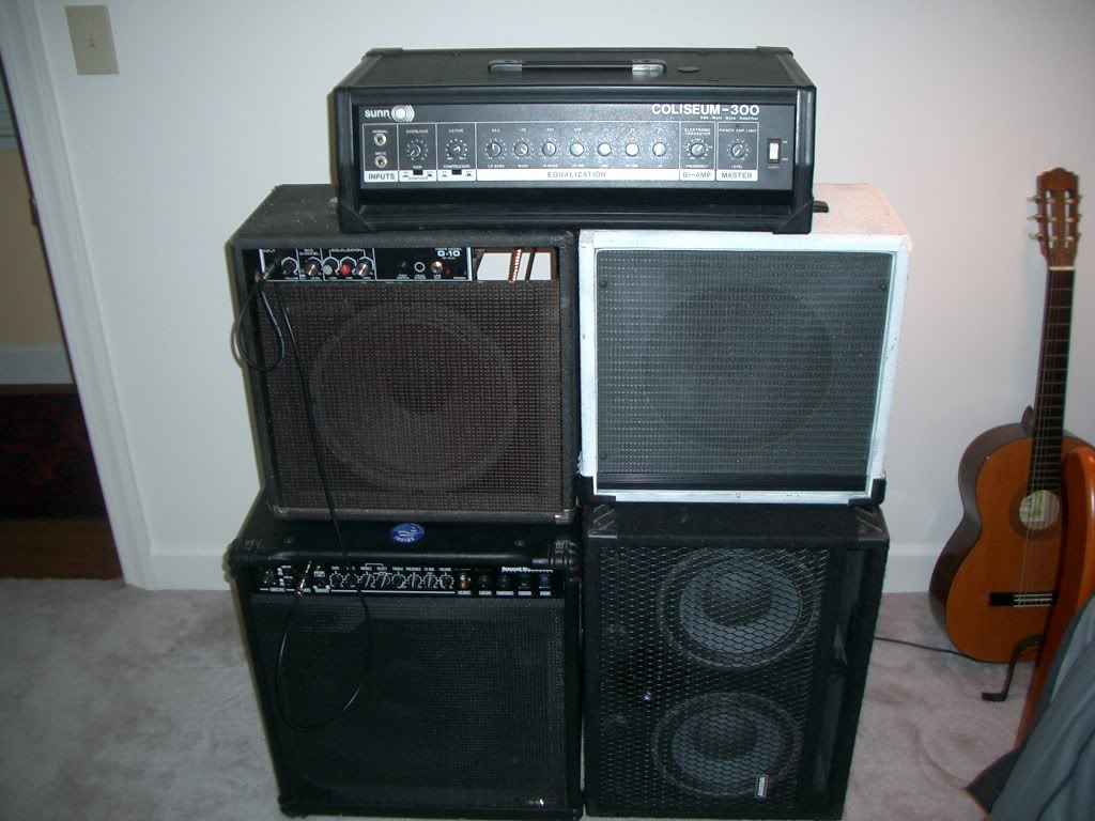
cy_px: 410
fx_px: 1107
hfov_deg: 52.6
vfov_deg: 40.7
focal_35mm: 35
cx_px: 548
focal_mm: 5.8
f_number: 2.6
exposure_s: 1/40
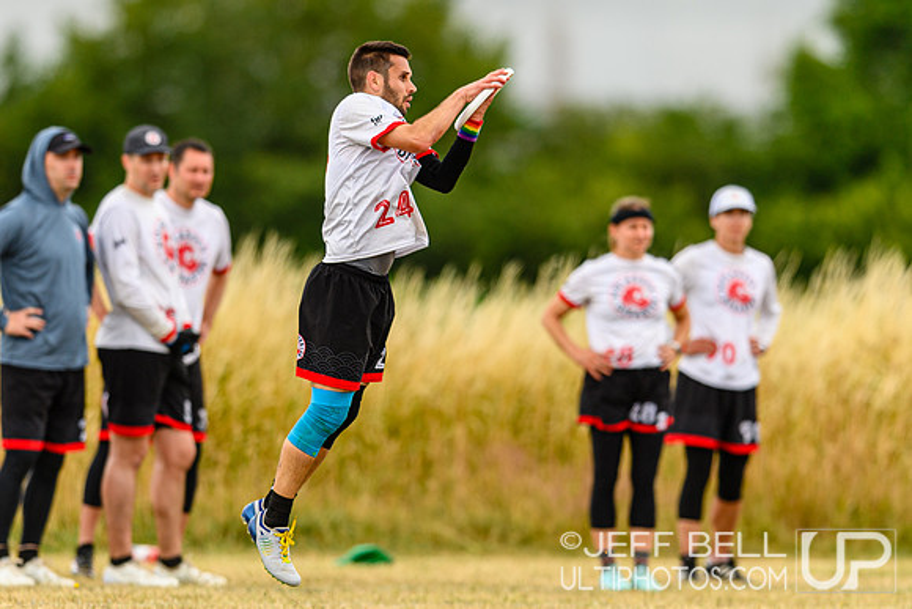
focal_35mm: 650
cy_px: 342
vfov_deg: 2.1
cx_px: 414
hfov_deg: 3.2
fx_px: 16465
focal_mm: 400
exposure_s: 1/1000
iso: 125
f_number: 3.2
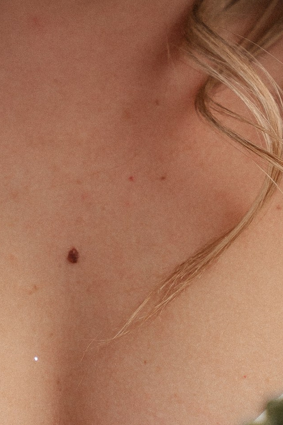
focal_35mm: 302
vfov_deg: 6.8
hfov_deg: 4.5
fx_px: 3562
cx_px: 86
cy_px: 114
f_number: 3.2
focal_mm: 70
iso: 160
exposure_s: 1/640
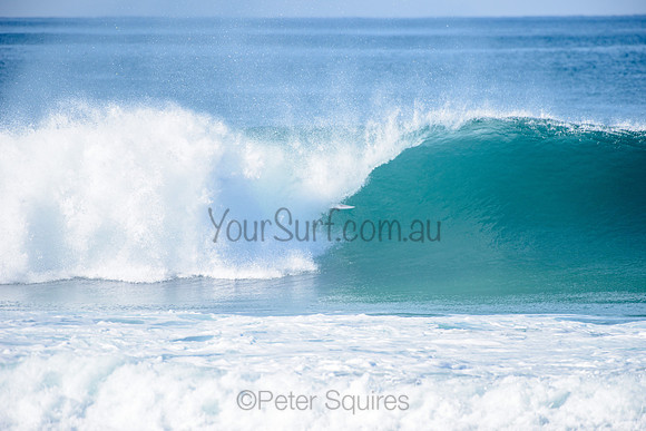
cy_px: 216
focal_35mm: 500
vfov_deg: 2.8
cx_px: 323
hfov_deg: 4.1
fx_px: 8974
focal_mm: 500
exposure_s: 1/2500
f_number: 5.6
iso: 280
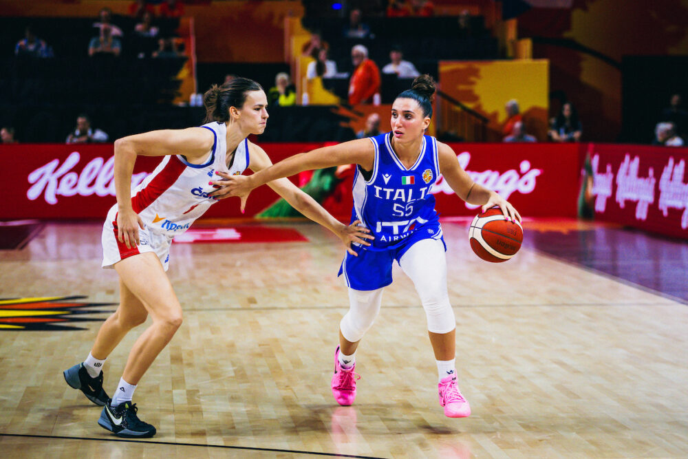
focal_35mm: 102
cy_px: 230
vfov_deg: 13.4
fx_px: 1949
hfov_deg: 20.0
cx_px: 344
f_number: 2.8
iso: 2000
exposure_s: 1/1600
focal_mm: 102
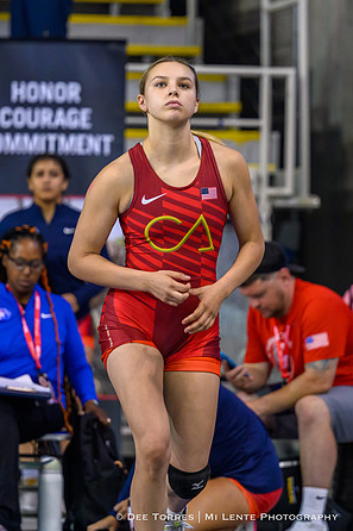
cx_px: 149
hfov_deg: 6.2
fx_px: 3282
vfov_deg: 9.2
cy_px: 217
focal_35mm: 223
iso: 3600
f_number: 2.8
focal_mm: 125
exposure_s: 1/800
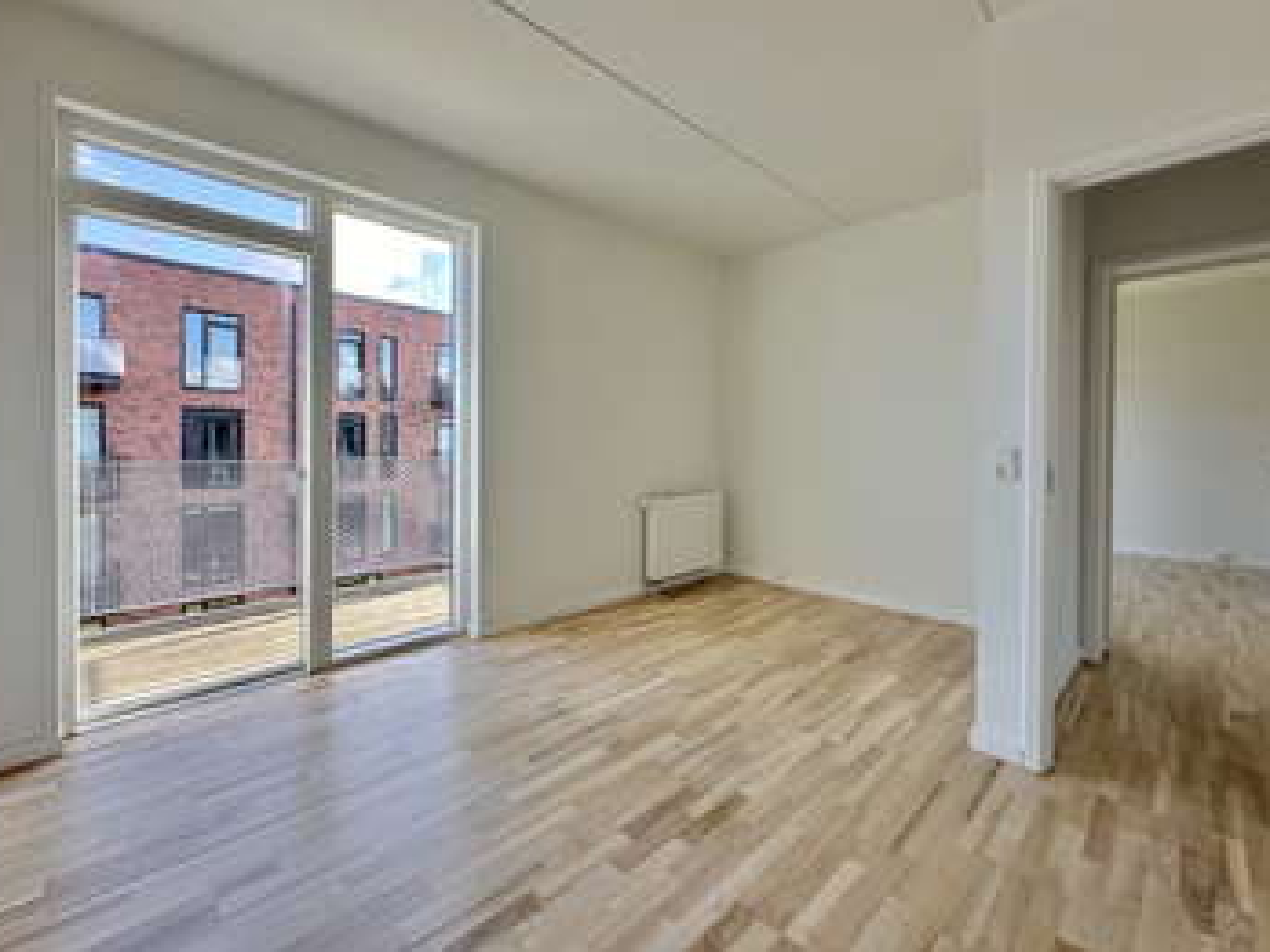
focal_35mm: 15
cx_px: 626
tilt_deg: -0.8
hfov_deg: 98.2
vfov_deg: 81.6
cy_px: 445
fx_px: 550
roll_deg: -0.4
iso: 40
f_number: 2.2
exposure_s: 1/134
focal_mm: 2.22
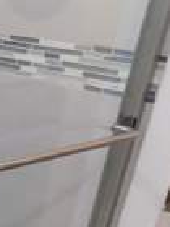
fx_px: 517
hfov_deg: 14.3
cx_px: -207
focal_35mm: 79
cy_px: 186
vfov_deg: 24.3
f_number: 3.1
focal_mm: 4
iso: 360
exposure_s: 1/30
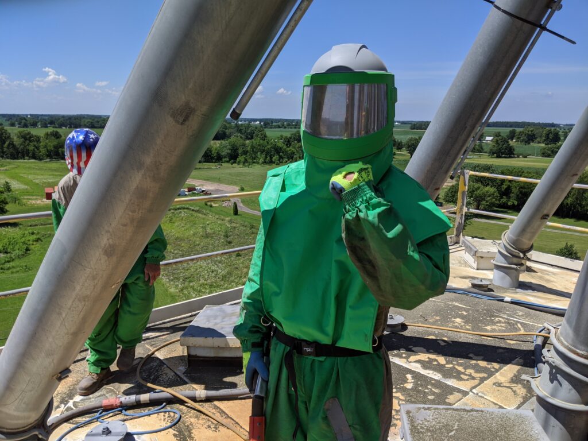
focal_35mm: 27
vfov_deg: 51.4
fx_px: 459
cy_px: 220
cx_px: 294
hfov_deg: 65.3
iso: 63
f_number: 1.8
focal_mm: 4.44
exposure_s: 1/4695
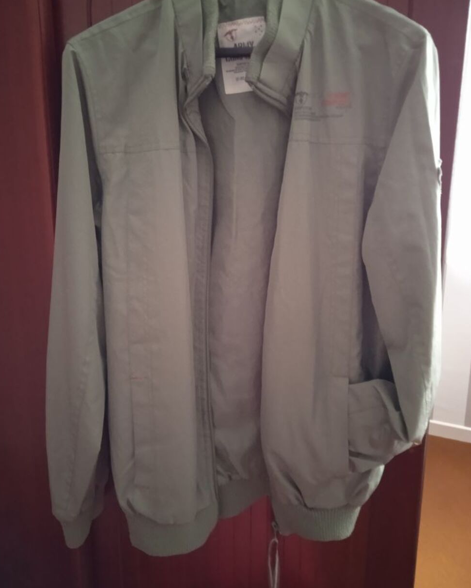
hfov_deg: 48.5
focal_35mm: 30
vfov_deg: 58.7
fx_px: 522
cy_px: 267
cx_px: 231
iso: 2015
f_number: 2.2
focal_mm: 3.43
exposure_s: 1/14.3
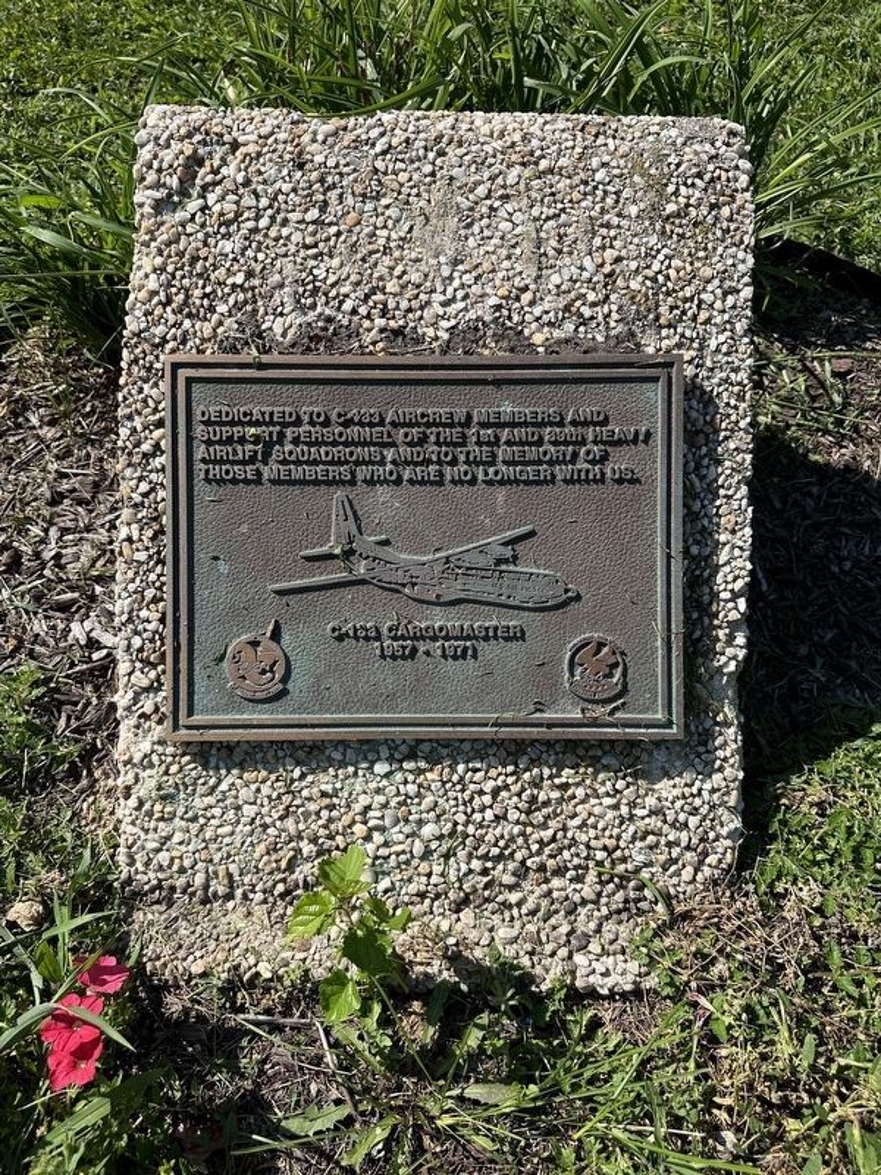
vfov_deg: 71.6
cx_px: 440
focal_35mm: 24
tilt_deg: -54.4
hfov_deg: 56.8
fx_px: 814
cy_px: 588
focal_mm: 6.86
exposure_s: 1/3597
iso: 80
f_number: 1.78
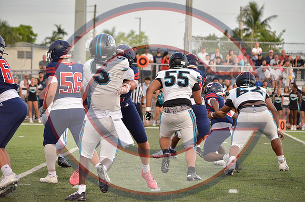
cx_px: 152
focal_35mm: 180
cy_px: 101
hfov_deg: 11.4
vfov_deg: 7.6
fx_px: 1522
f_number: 4.8
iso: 2500
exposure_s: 1/500
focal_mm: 120
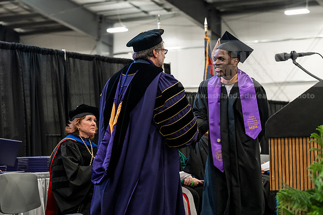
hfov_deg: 23.6
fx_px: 772
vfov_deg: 15.9
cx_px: 162
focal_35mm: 86
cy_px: 108
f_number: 4.5
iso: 4000
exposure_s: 1/200
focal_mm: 86
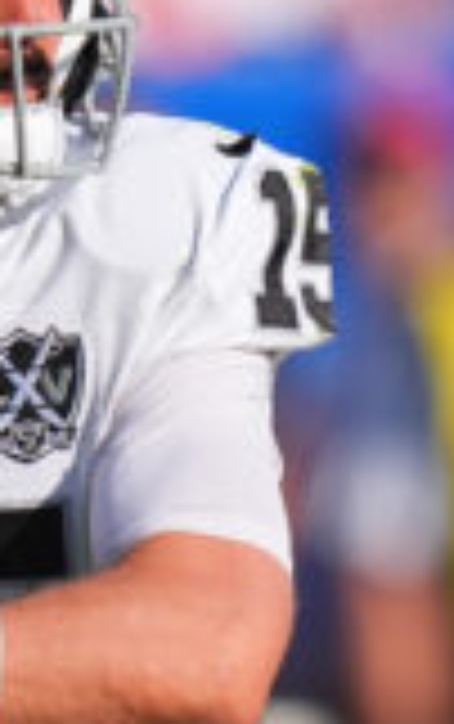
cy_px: 447
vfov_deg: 0.9
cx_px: -207
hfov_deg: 0.6
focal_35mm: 2279
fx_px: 44996
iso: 400
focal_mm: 400
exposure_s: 1/8000
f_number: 3.2
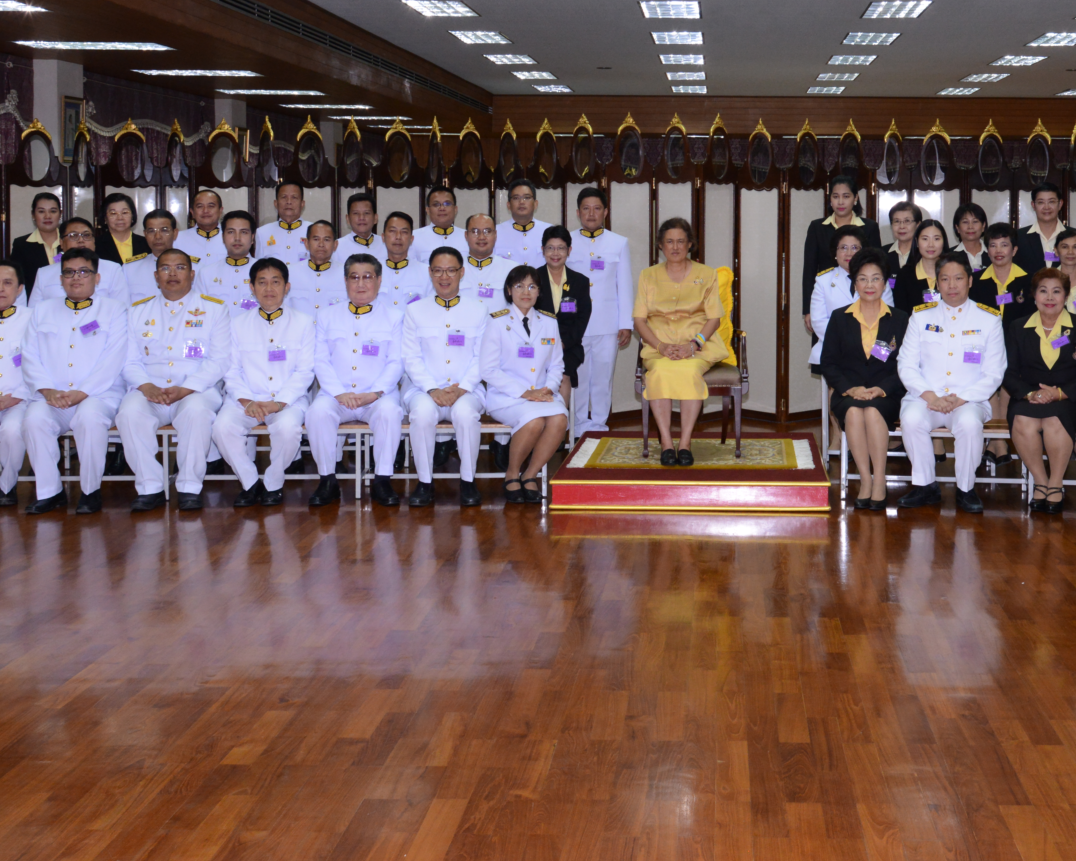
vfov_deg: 31.1
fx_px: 1529
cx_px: 685
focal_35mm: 48
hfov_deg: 38.5
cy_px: 267
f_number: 8
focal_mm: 30
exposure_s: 1/60
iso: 1600
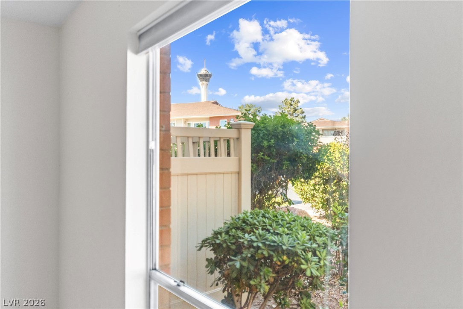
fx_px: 360
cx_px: 232
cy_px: 154
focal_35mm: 28
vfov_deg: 46.4
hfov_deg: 65.5
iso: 400
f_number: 2.8
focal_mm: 28
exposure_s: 1/8000
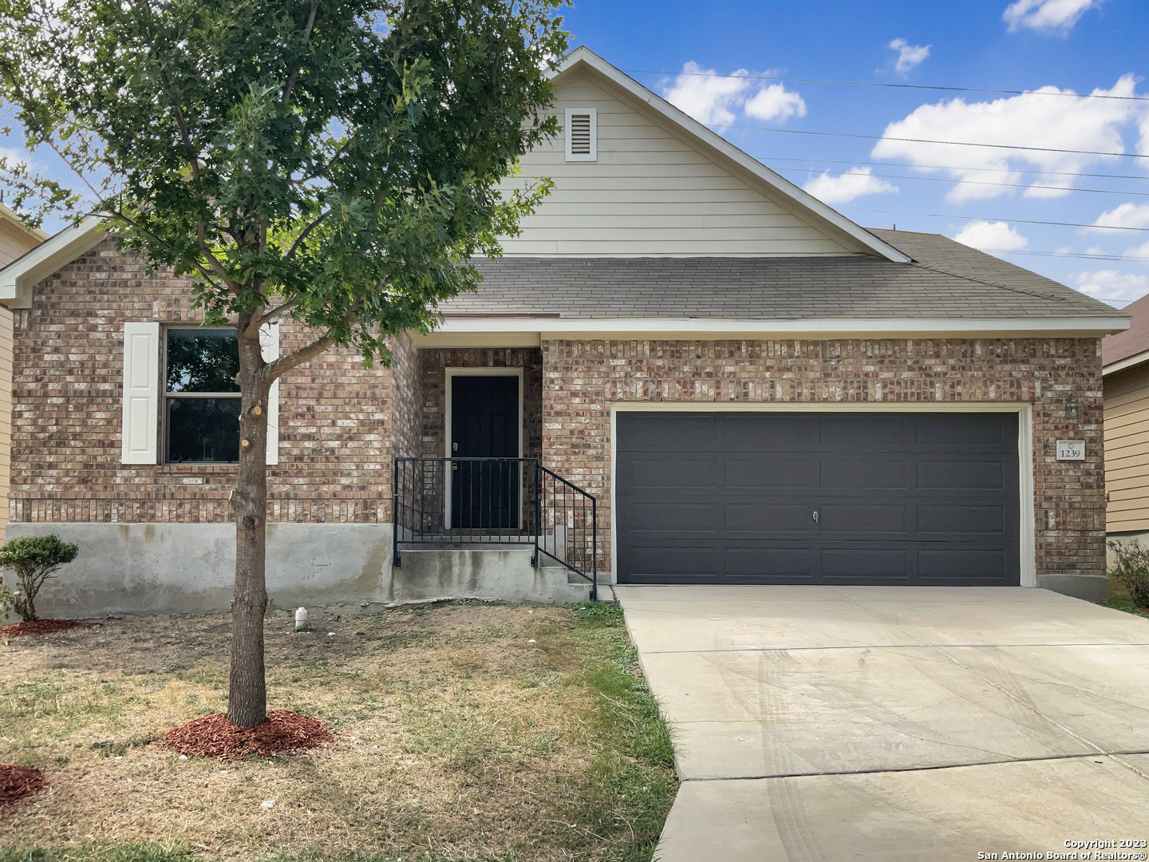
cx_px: 574
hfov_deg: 61.7
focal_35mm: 29
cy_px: 431
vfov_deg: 48.2
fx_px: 963
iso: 16
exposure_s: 1/1221
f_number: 1.8
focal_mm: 3
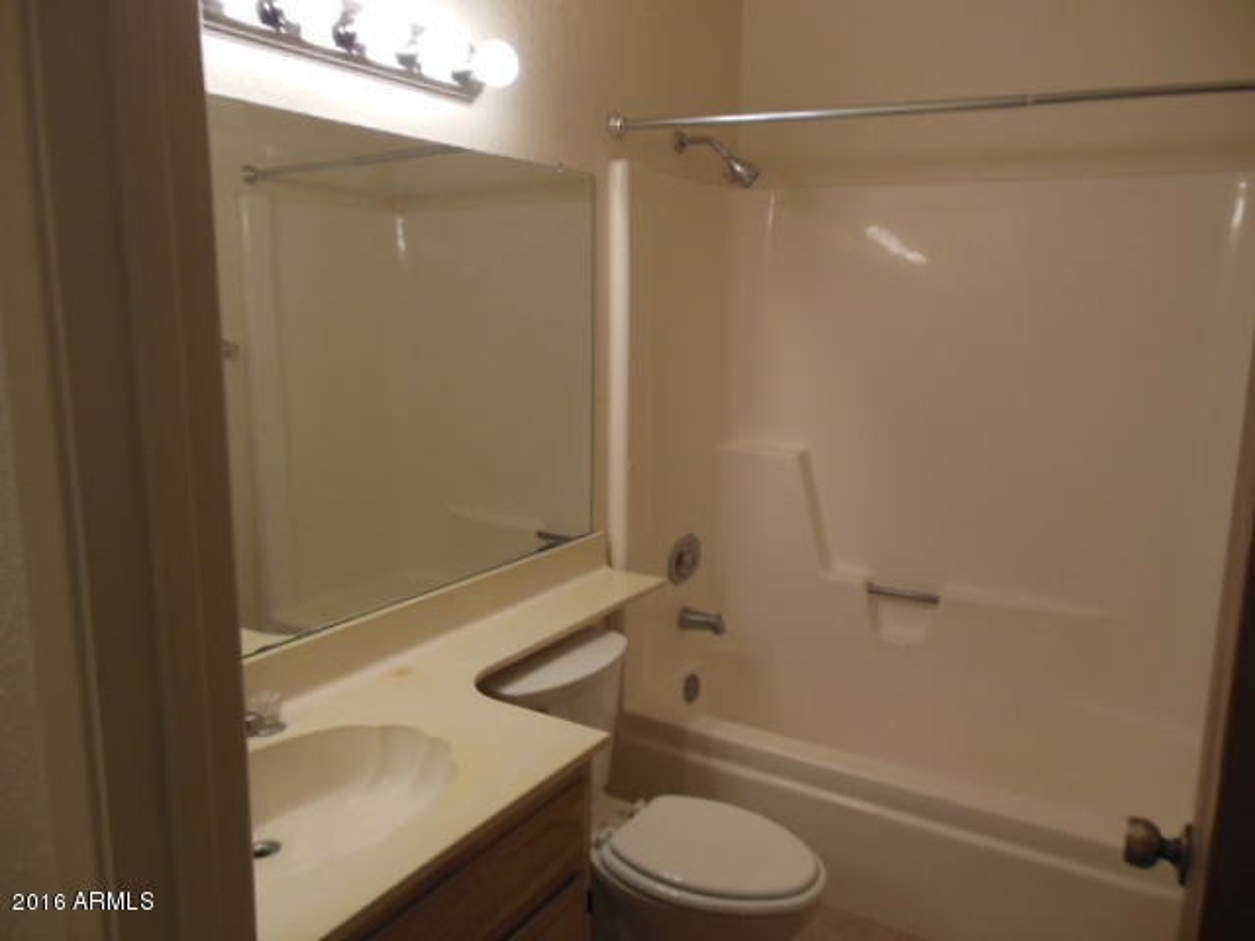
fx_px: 906
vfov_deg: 54.9
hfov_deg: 69.4
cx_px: 628
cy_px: 470
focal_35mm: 25
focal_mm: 4.5
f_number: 3.2
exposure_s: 1/30
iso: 160
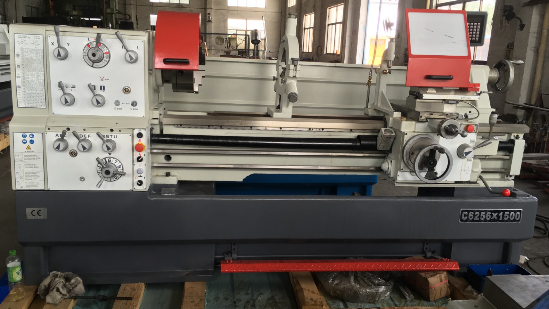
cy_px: 162
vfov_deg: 36.7
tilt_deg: -13.3
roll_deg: -2.6
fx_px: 466
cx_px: 272
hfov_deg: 61.0
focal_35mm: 32
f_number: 2.2
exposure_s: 1/100
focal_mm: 4.15
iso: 32
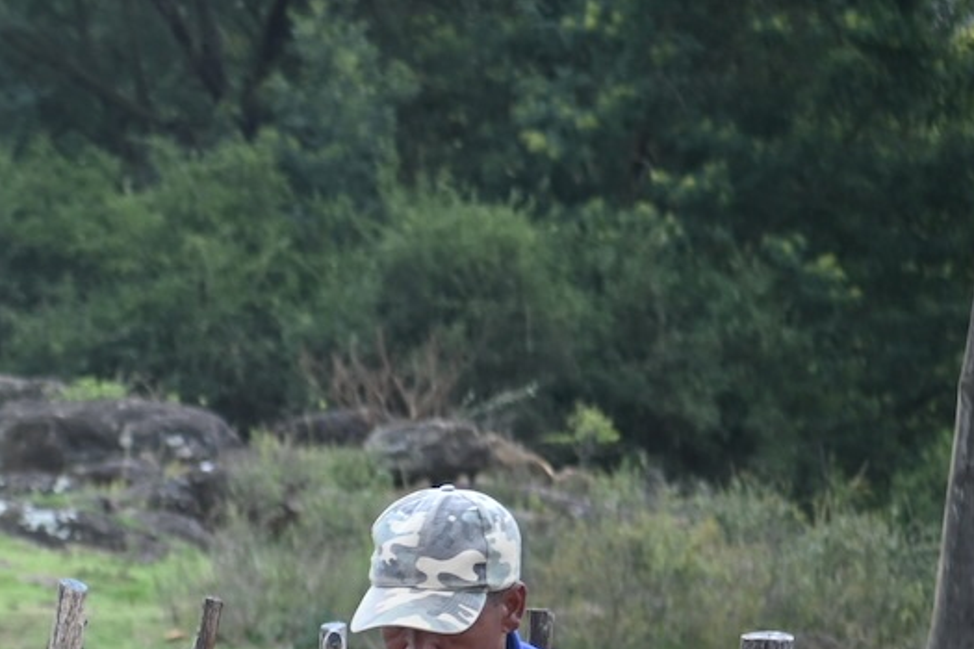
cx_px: -790
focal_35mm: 384
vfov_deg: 3.6
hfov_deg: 5.3
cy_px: 1024
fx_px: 10389
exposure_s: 1/160
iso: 100
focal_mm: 70
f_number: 4.5
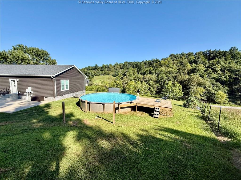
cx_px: 120
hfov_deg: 102.1
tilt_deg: -6.2
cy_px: 90
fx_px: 97
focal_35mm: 14
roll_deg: -2.4
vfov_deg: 85.7
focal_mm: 2.22
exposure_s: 1/1534
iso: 50
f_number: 2.2
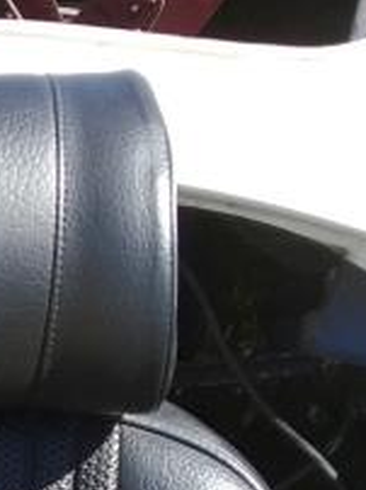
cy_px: 907
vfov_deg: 13.3
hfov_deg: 9.9
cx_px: -499
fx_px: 1865
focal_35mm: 132
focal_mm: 3.82
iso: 100
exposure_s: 1/375
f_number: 2.2
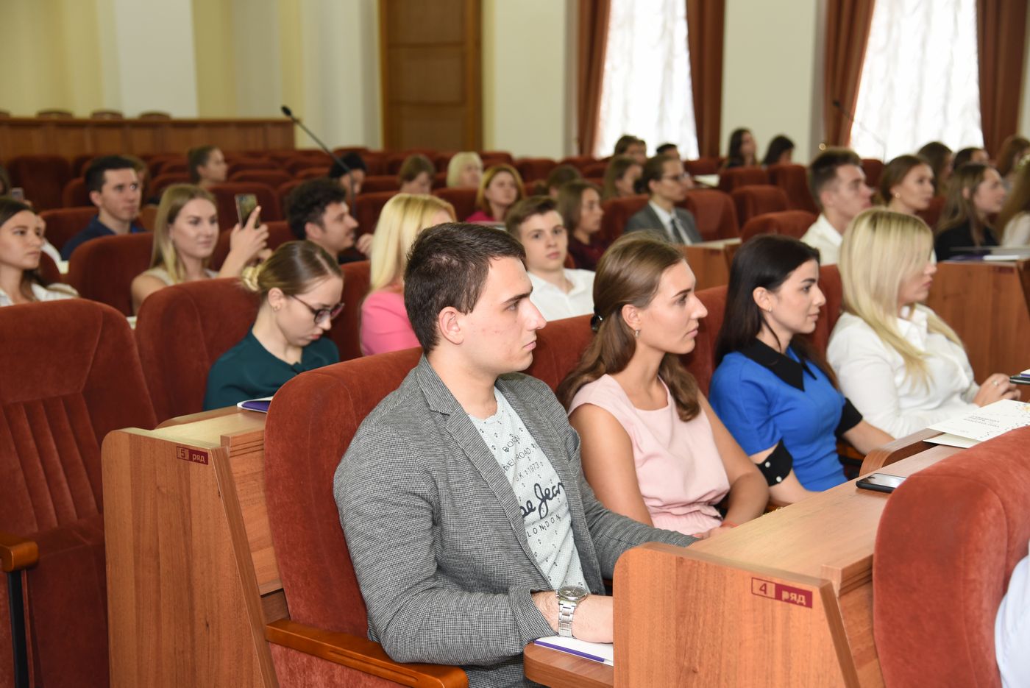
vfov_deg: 27.0
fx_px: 1431
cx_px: 515
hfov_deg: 39.6
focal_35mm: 50
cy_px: 344
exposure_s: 1/200
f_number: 4
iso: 1000
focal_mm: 50
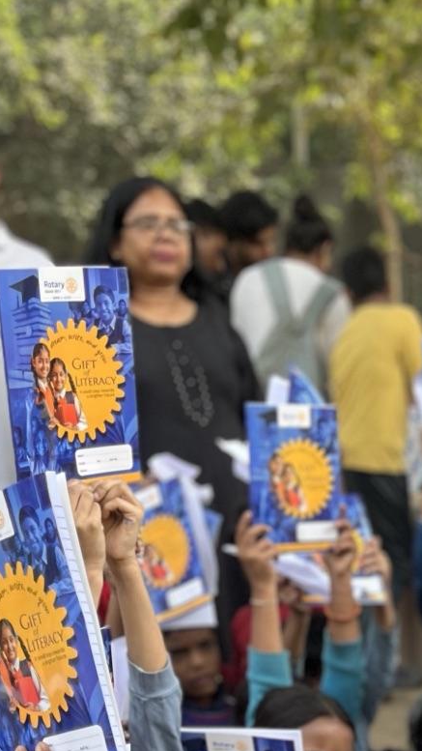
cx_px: 598
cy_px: 895
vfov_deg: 26.8
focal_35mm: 70
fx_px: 1393
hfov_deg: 16.0
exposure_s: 1/321
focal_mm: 5.1
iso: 50
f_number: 1.6
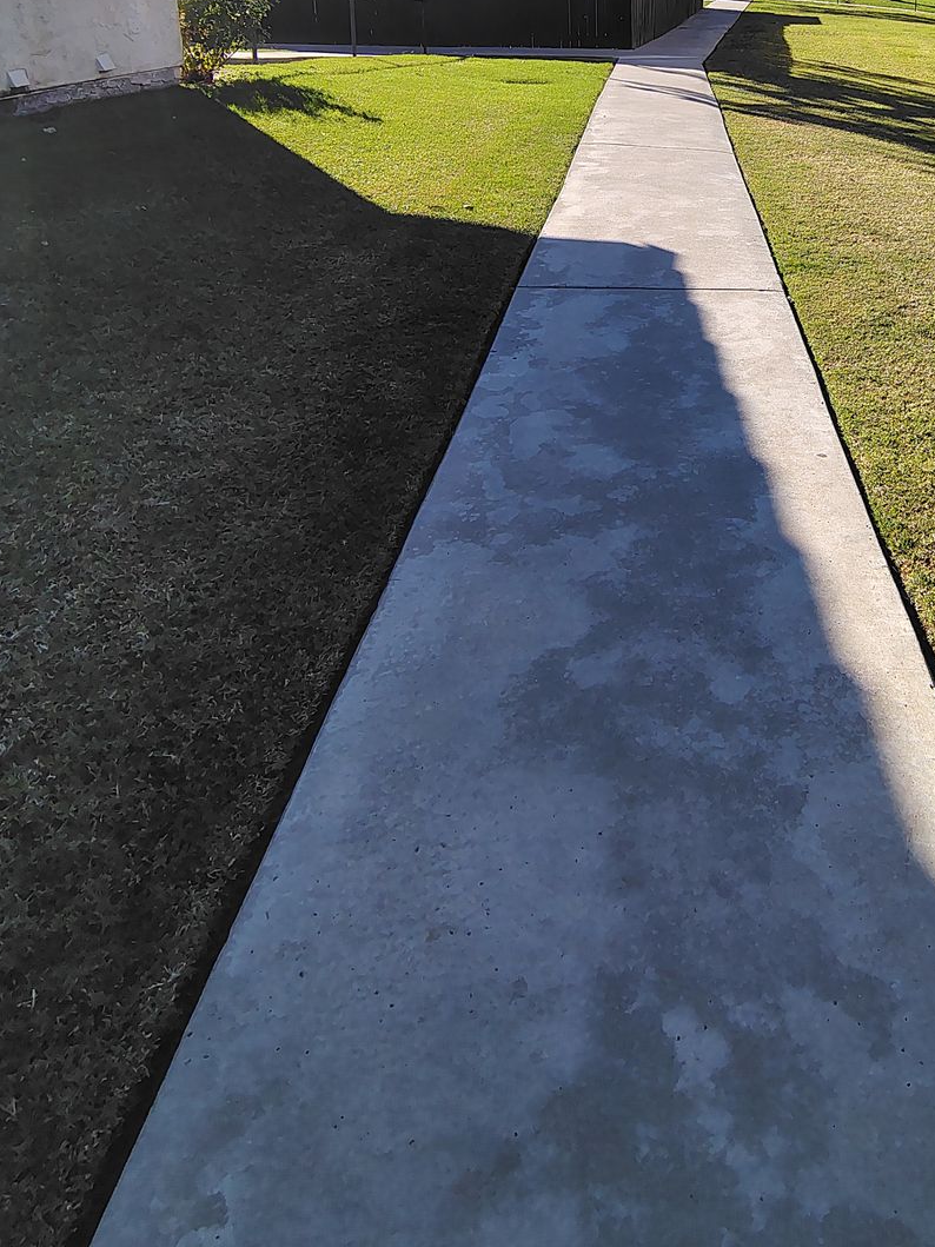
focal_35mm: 29
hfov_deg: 46.0
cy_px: 173
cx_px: 735
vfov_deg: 55.2
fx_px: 1045
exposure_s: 1/742
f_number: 2.2
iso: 100
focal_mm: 2.13
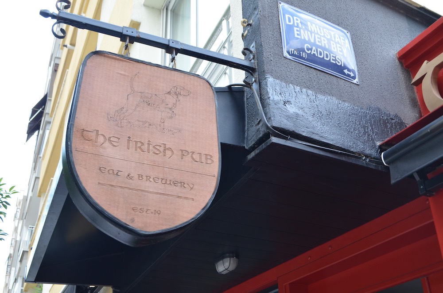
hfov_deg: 46.5
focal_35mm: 42
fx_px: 516
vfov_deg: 31.7
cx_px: 222
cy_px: 146
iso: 400
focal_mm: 28
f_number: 6.3
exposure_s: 1/160
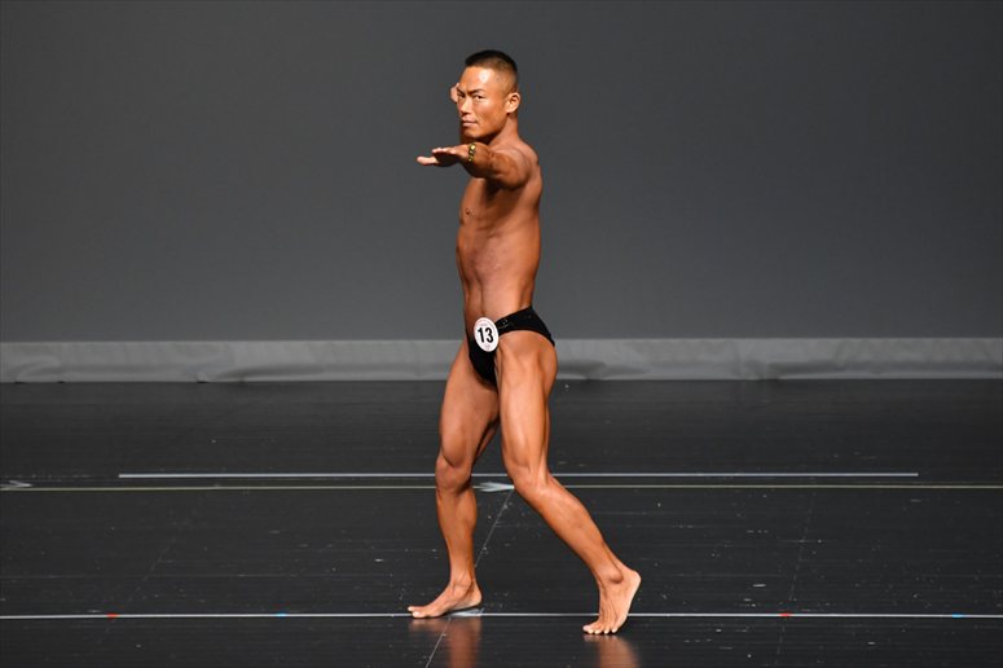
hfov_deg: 6.0
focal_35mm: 345
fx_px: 9608
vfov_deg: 4.0
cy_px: 334
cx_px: 502
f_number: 5.6
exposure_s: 1/400
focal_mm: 230
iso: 2500
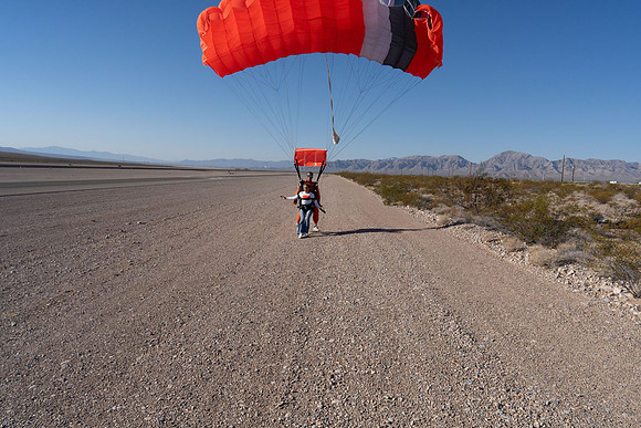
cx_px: 320
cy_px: 214
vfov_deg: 53.2
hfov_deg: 73.7
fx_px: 427
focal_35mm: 24
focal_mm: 24
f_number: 11
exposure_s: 1/2000
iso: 800
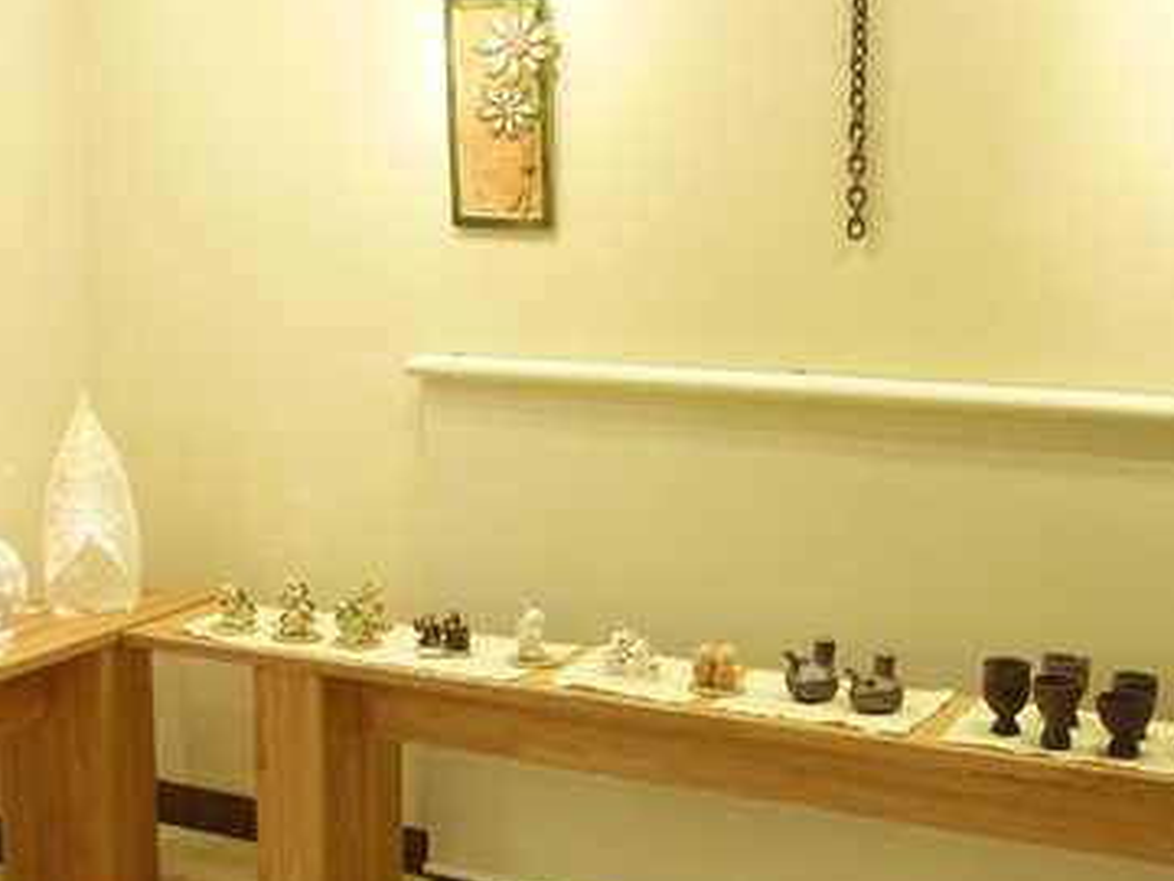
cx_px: 603
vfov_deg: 26.5
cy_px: 481
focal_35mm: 55
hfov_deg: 34.9
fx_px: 1865
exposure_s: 1/30
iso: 250
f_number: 3.4
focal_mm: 5
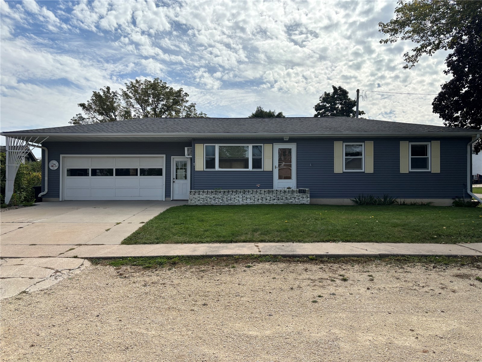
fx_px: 362
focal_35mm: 26
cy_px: 181
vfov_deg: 53.1
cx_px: 241
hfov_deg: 67.3
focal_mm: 5.96
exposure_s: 1/5348
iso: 50
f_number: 1.6
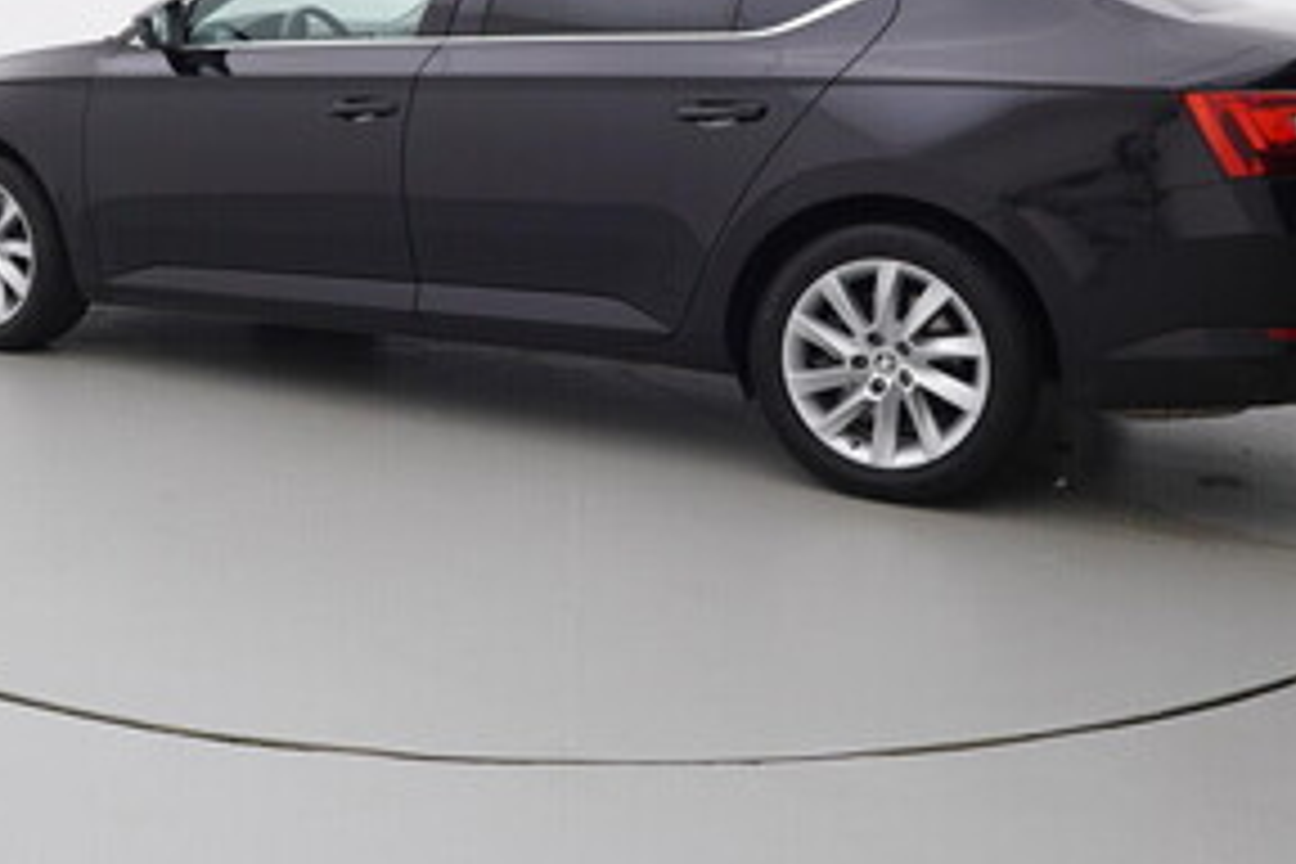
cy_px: 182
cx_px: 560
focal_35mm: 43
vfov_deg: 30.5
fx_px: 1546
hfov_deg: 45.4
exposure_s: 1/80
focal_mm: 15
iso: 200
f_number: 5
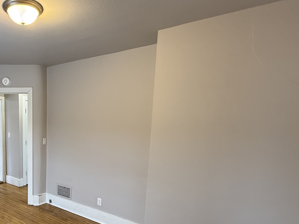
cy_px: 147
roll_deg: -1.0
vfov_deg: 53.9
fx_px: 216
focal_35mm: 25
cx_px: 54
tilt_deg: -8.0
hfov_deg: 62.6
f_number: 2.2
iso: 200
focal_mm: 2.22
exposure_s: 1/60
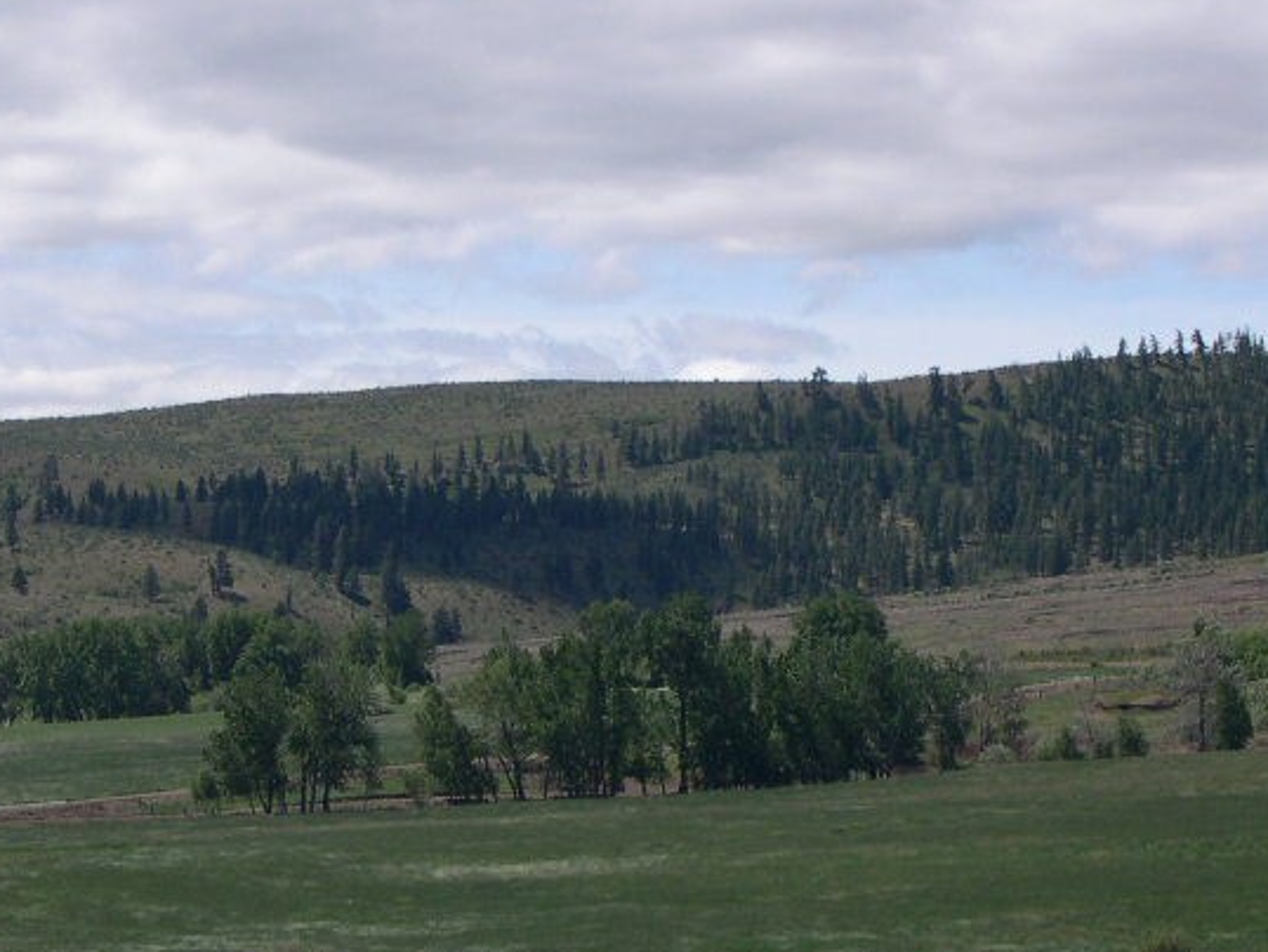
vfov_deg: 10.8
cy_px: 422
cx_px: 575
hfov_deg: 14.4
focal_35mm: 137
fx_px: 5021
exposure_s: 1/160
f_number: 10.4
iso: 100
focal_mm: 15.3
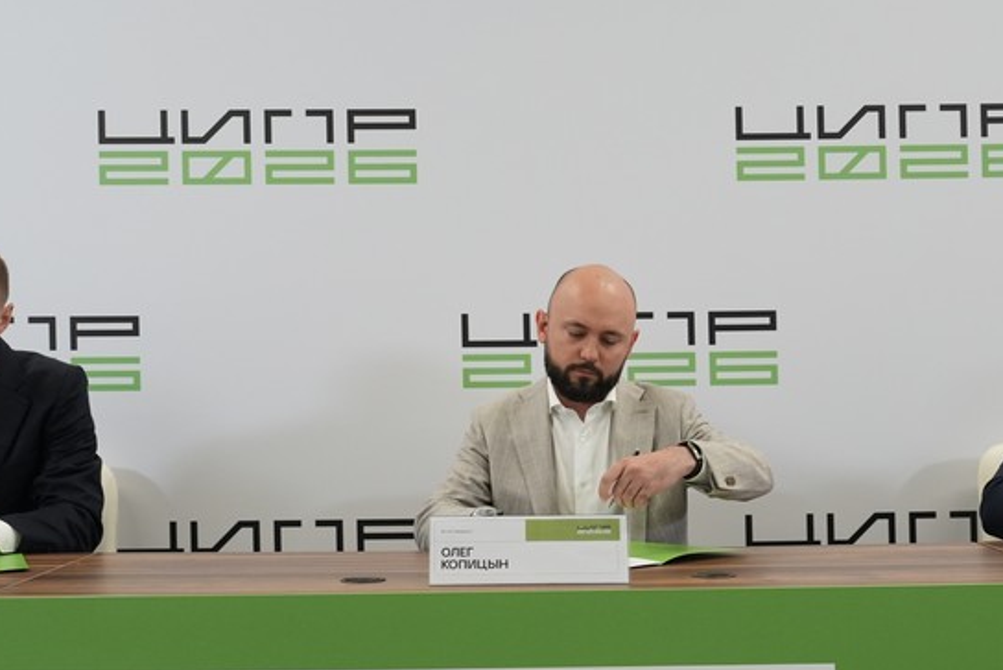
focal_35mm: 48
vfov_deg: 28.1
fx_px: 1338
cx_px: 538
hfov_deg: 41.1
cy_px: 369
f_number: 2.8
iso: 2000
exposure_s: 1/320
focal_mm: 29
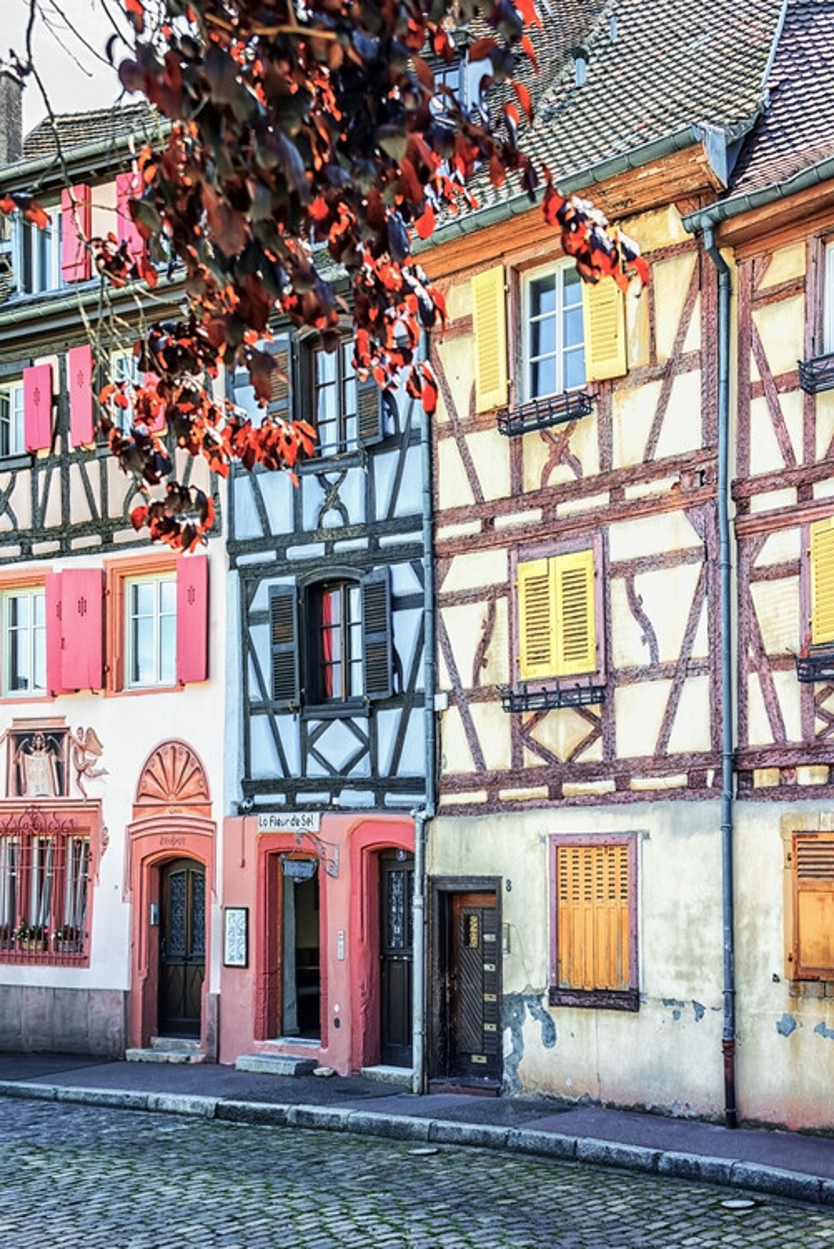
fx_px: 1214
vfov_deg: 54.4
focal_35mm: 35
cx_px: 417
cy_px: 624
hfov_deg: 37.9
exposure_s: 1/100
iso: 64
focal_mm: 35
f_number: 5
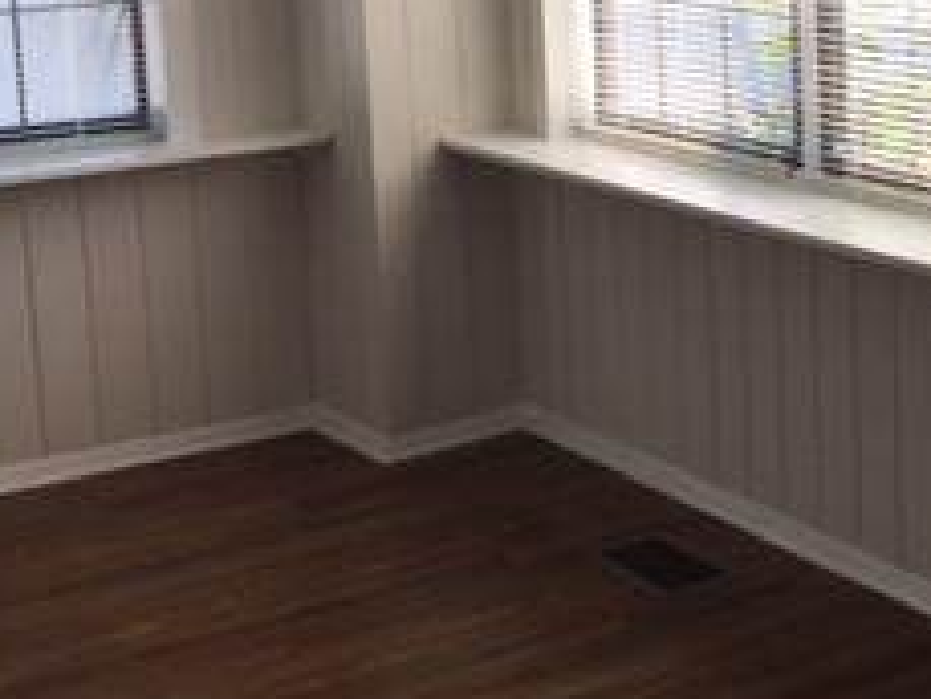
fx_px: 2180
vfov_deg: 18.1
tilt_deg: -10.1
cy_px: 179
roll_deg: +0.4
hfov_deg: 23.4
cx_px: 862
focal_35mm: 81
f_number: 2.2
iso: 32
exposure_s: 1/271
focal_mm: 4.15
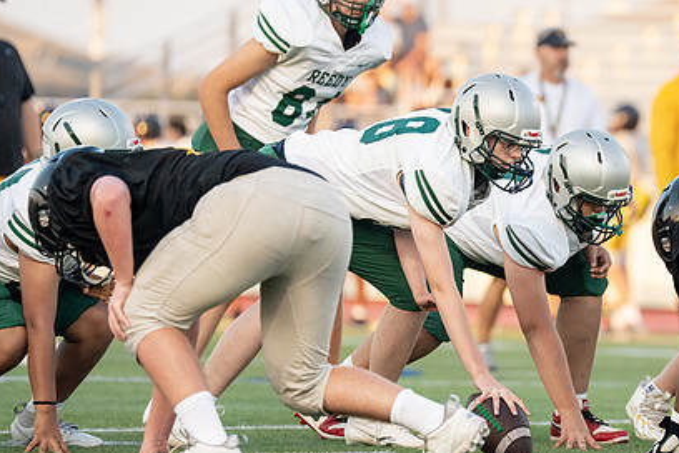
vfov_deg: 3.2
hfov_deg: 4.8
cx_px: 633
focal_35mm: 431
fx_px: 8129
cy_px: 195
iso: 1600
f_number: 2.8
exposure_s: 1/3200
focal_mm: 200
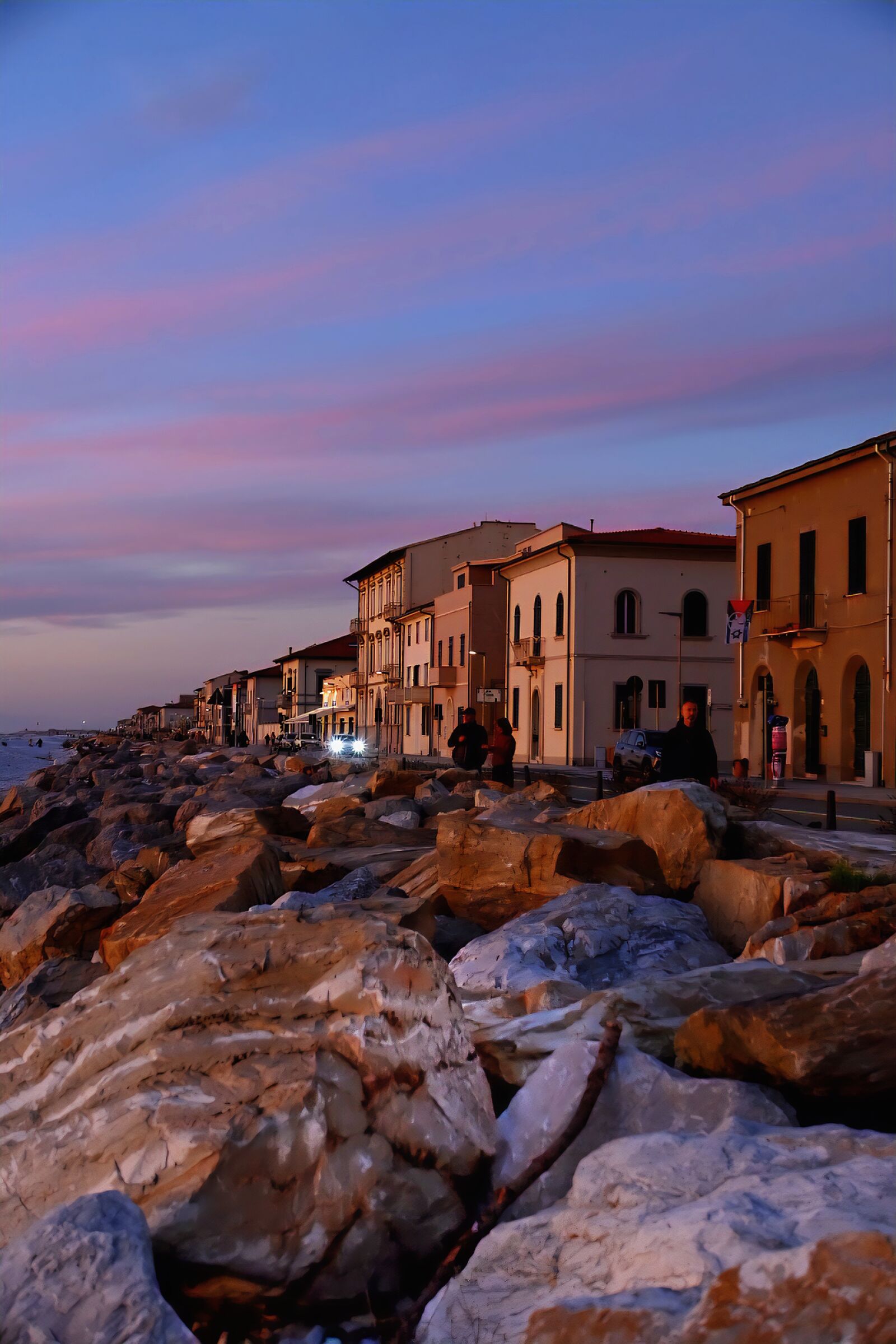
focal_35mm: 45
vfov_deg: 43.6
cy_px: 672
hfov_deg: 29.9
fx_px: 1680
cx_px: 448
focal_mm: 30
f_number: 5
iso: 450
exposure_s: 1/50
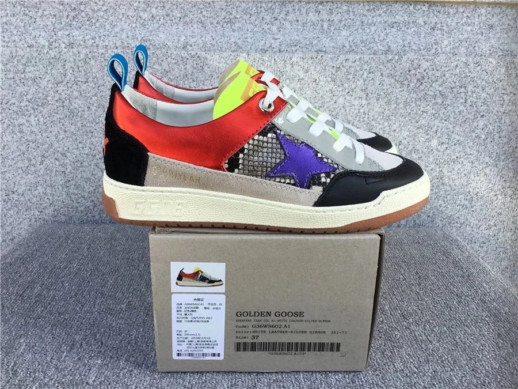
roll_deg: -0.5
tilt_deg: -19.1
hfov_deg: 58.4
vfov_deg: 45.4
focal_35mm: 31
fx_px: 464
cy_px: 194
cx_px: 259
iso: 25
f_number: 2.4
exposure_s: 1/289
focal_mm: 3.3
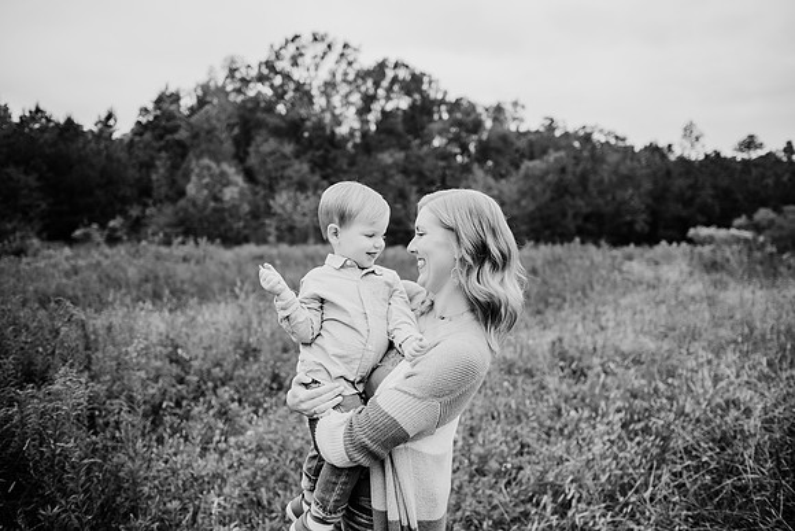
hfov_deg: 73.7
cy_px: 266
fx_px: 530
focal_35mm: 24
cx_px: 398
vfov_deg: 53.2
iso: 125
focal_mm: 24
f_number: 2.2
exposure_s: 1/800
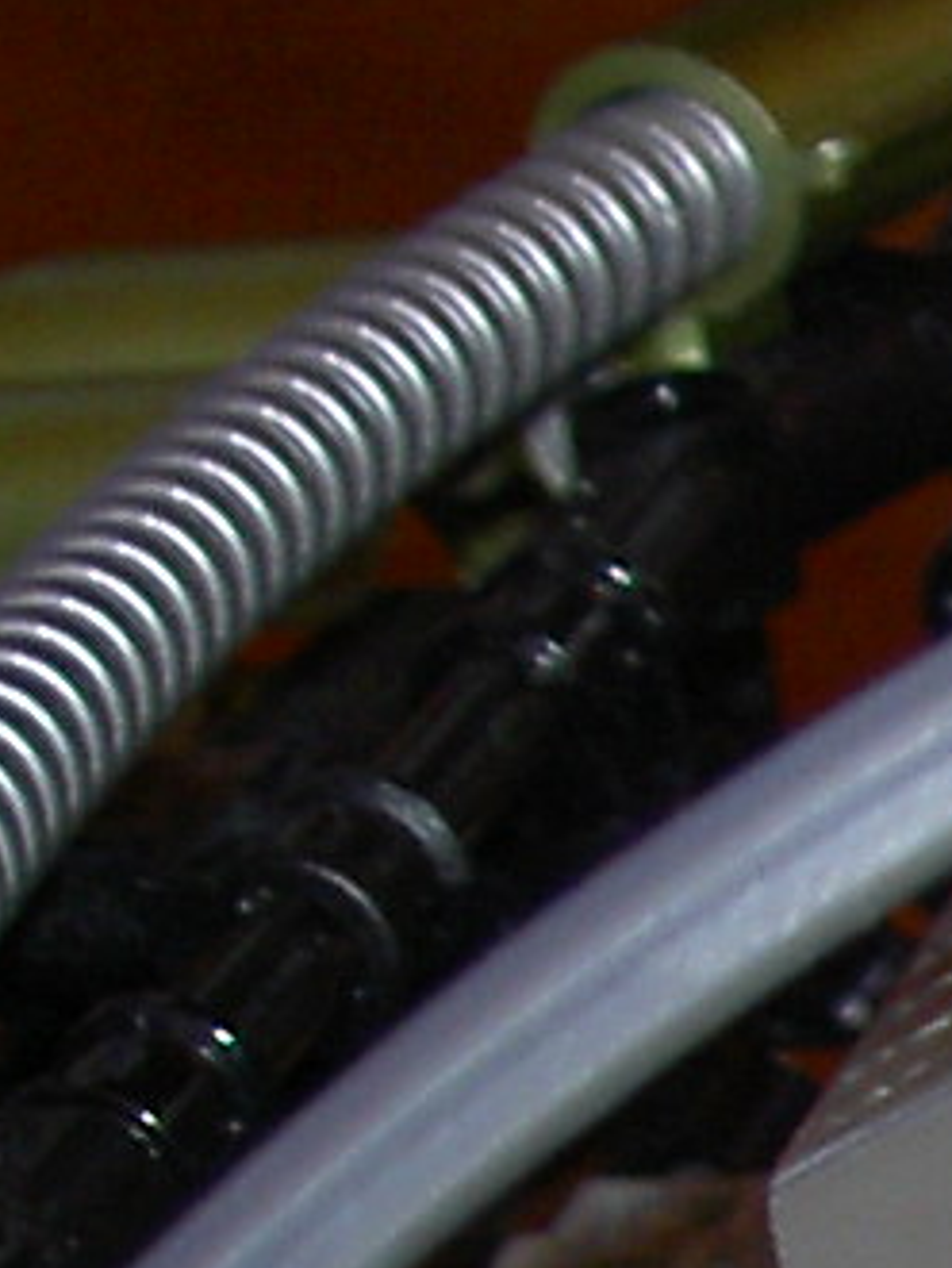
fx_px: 8862
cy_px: 2106
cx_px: 3344
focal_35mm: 242
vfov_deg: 8.0
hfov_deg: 5.6
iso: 100
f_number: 2.8
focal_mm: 8
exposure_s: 1/59.5
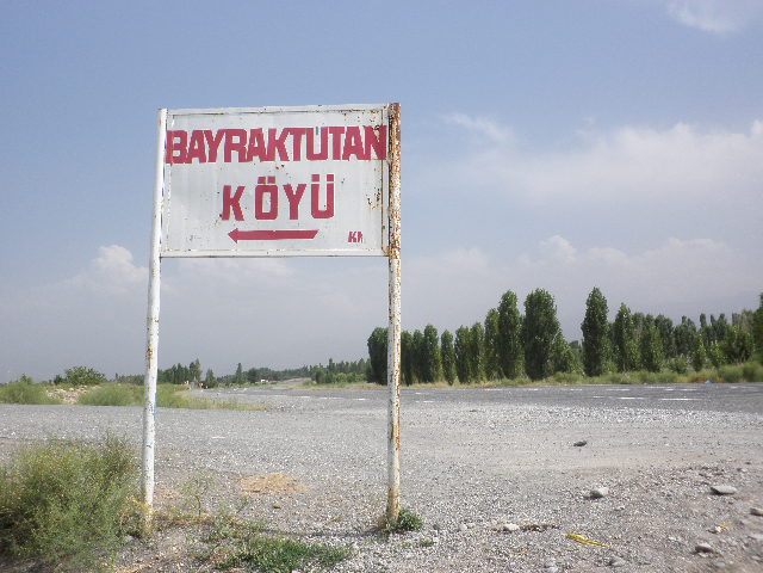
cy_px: 286
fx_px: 794
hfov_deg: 51.4
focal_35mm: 36
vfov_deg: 39.7
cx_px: 382
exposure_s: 1/250
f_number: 5.6
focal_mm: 6.3
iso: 64
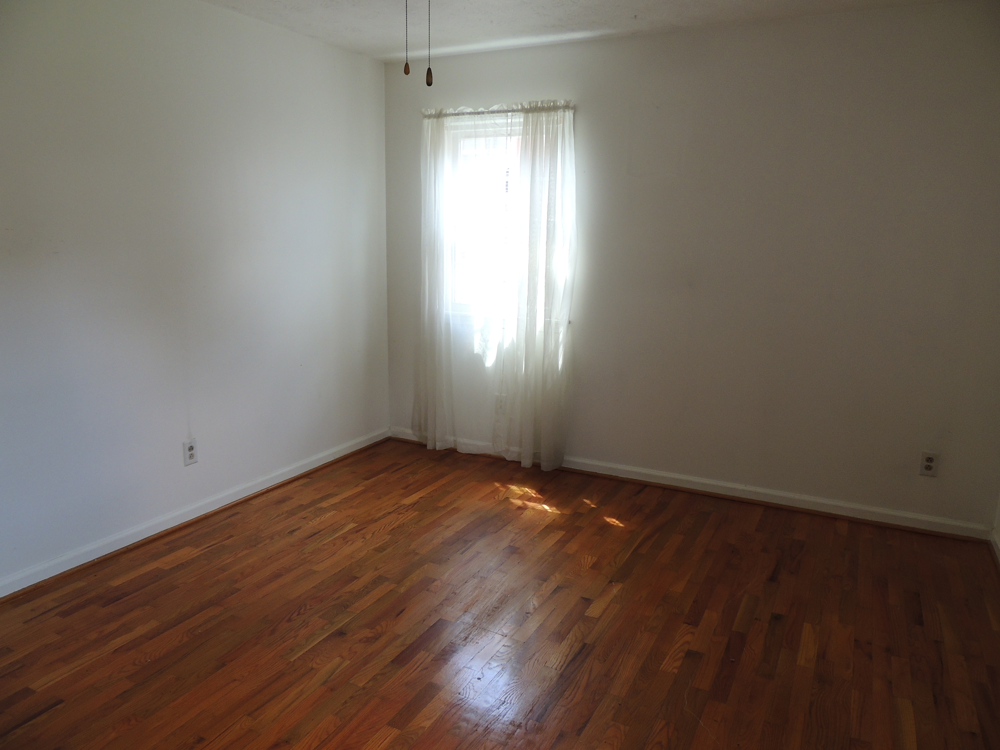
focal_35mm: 24
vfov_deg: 56.8
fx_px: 693
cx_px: 500
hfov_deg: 71.6
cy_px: 375
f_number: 3
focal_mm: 4.3
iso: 160
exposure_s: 1/30
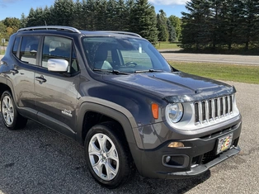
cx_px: 125
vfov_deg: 38.6
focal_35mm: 37
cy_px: 102
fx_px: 277
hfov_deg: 50.2
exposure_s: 1/912
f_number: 1.8
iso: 25
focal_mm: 3
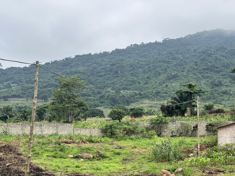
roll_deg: -3.0
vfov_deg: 19.1
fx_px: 523
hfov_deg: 25.3
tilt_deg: +8.5
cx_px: 118
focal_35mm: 77
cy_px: 88
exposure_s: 1/327
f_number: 2.8
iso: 32
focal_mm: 9
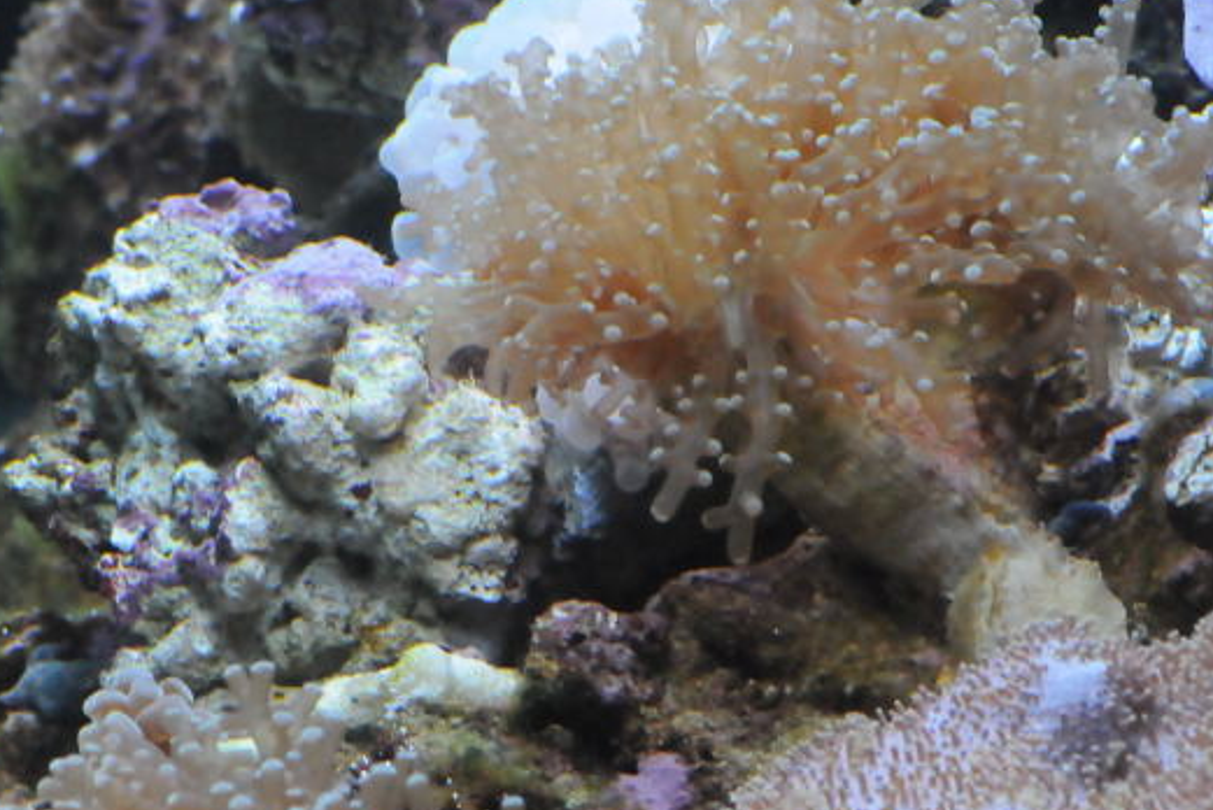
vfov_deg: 4.5
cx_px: 526
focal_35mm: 309
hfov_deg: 6.7
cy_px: 426
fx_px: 10416
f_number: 8
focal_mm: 105
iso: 3200
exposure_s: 1/250
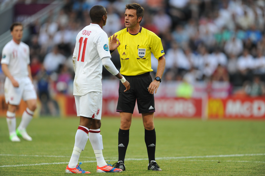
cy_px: 88
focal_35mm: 400
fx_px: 2943
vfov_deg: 3.4
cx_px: 132
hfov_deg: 5.2
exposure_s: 1/1000
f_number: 2.8
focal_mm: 400
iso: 800
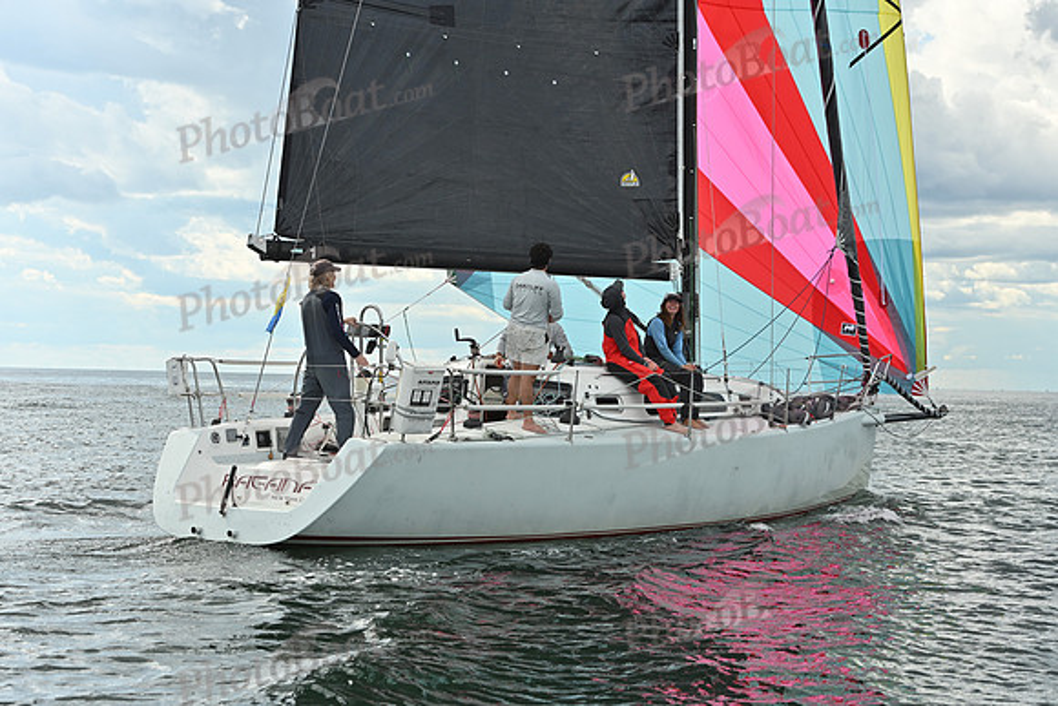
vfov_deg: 19.5
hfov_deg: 28.8
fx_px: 2058
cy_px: 353
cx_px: 529
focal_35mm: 70
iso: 250
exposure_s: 1/800
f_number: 7.1
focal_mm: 70
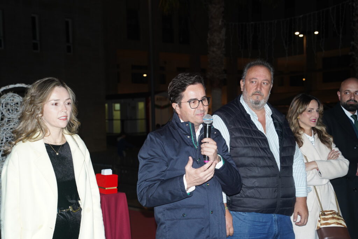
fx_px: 577
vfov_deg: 23.4
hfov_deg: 34.5
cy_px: 120
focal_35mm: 58
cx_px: 179
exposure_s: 1/100
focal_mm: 58
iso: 1250
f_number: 5
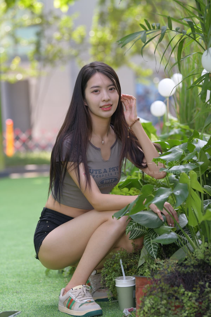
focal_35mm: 120
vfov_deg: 17.1
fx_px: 1055
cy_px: 158
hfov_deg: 11.4
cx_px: 106
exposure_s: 1/320
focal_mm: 120
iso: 280
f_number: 4
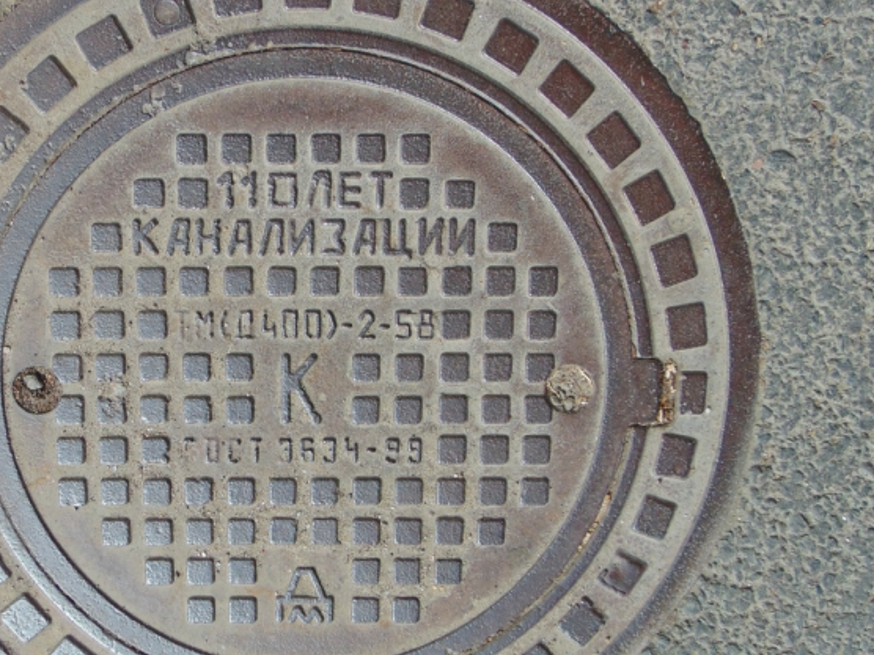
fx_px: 909
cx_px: 307
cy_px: 361
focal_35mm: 36
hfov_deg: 50.6
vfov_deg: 39.6
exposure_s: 1/800
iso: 80
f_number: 3
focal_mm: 4.5
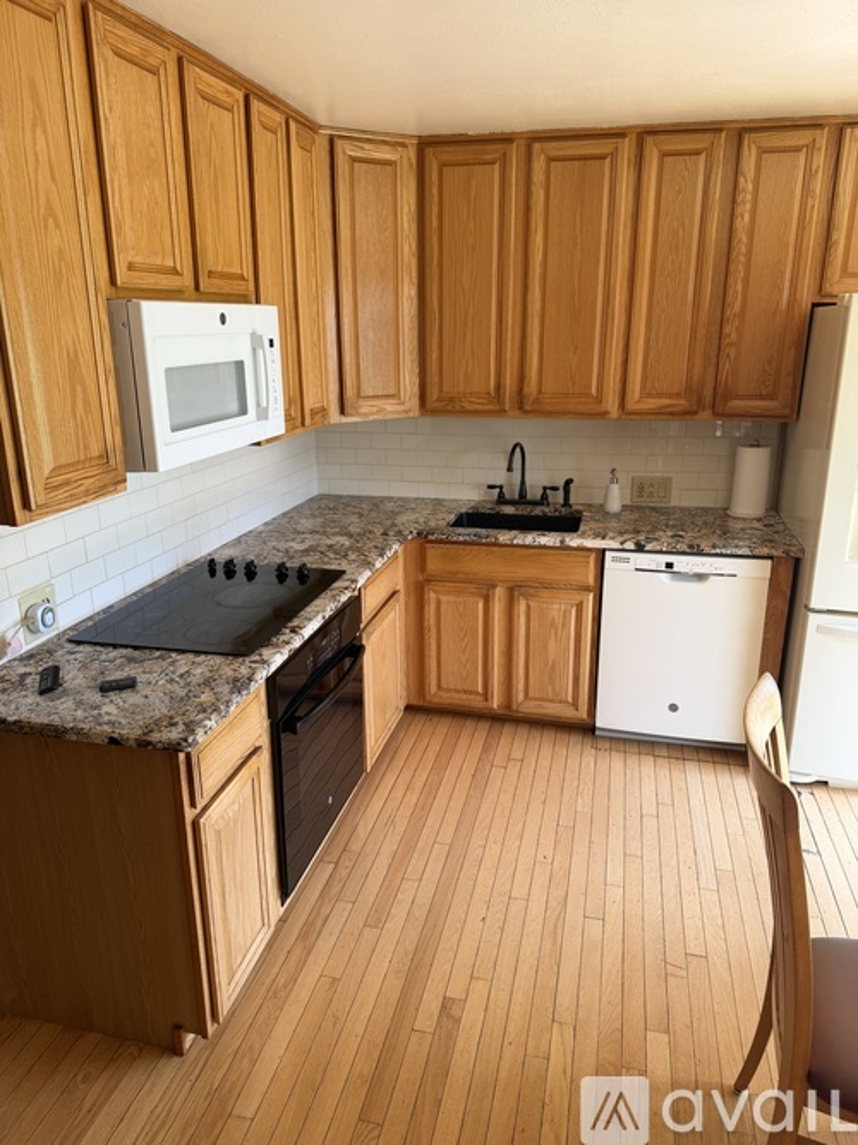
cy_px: 572
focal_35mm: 24
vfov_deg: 71.6
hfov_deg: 56.8
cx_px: 429
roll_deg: +2.0
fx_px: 793
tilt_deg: -14.0
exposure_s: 1/121
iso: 50
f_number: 1.78
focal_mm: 6.76
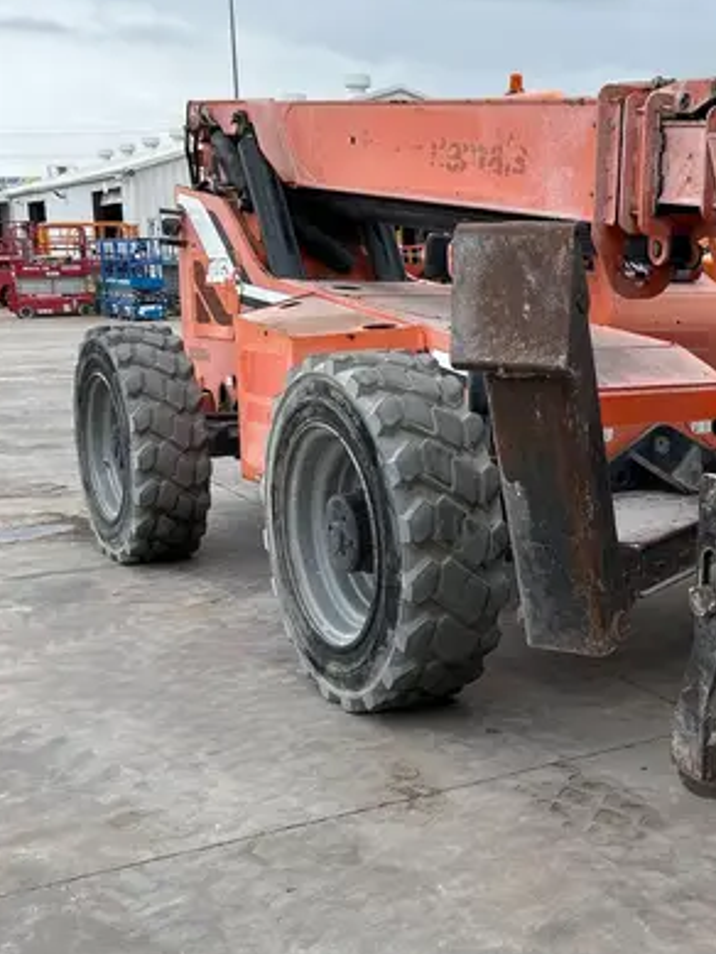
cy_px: 477
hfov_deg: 28.4
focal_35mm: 49
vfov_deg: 38.9
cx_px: 667
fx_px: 1351
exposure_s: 1/1621
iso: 50
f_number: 1.5
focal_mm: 5.7
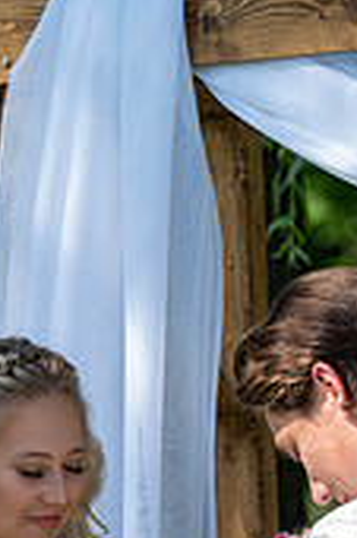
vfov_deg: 3.9
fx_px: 7869
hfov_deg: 2.6
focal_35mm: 528
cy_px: 684
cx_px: 134
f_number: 5
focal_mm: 200
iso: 200
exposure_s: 1/500
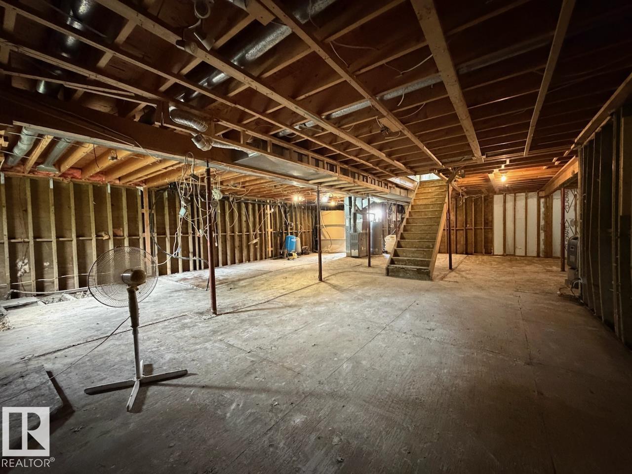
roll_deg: +2.2
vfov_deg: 85.7
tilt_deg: -1.1
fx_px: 256
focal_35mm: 14
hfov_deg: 102.1
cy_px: 237
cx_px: 316
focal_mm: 2.22
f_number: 2.2
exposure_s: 1/40
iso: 1250
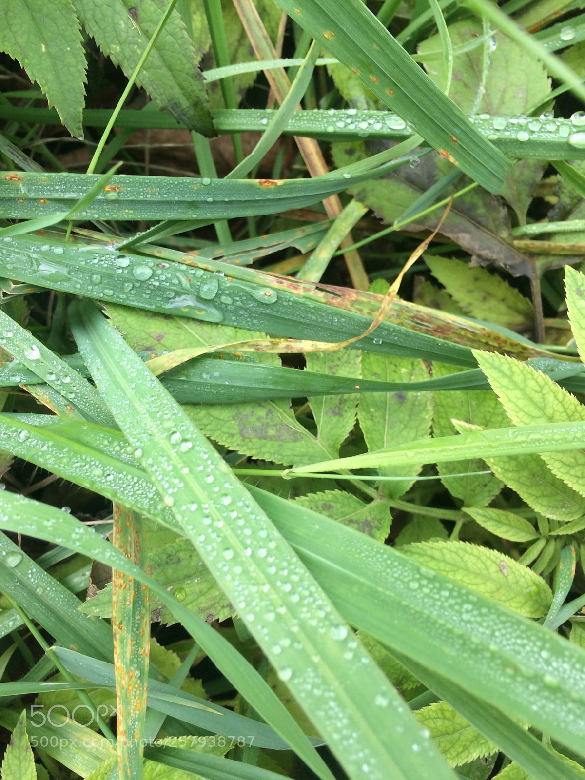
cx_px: 292
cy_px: 390
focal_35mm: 29
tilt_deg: -67.6
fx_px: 653
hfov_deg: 48.2
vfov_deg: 61.7
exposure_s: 1/100
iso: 40
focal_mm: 4.15
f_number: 2.2
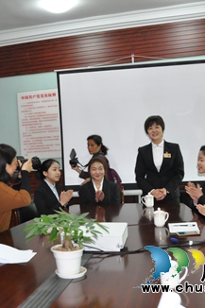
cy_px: 156
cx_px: 70
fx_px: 393
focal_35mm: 46
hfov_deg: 29.0
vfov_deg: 42.8
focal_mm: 20
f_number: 5
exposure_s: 1/60
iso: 2000
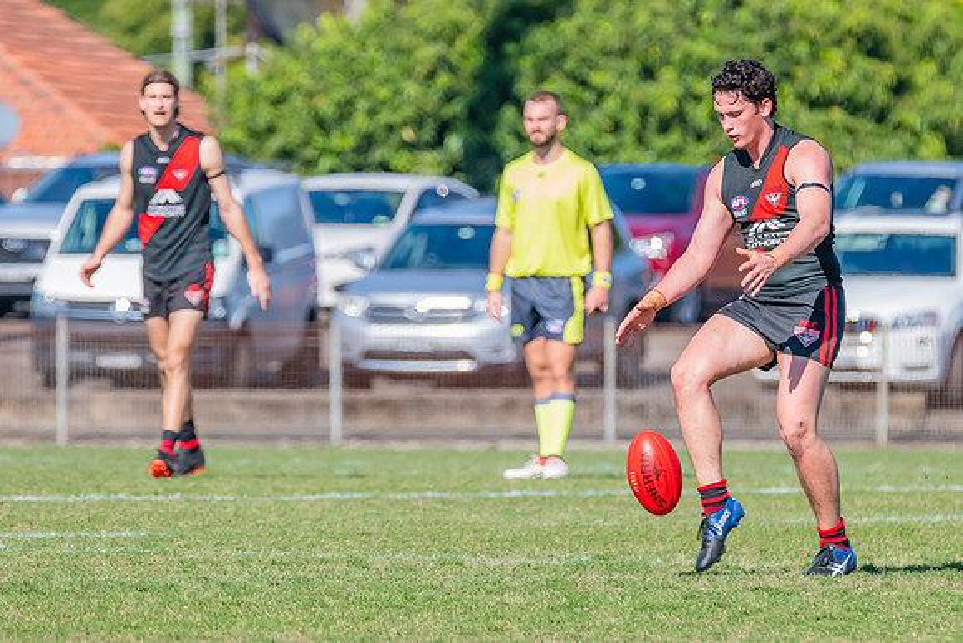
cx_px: 693
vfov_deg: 2.2
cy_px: 289
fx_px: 17000
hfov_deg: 3.2
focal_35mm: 635
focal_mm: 400
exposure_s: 1/1600
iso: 800
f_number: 9
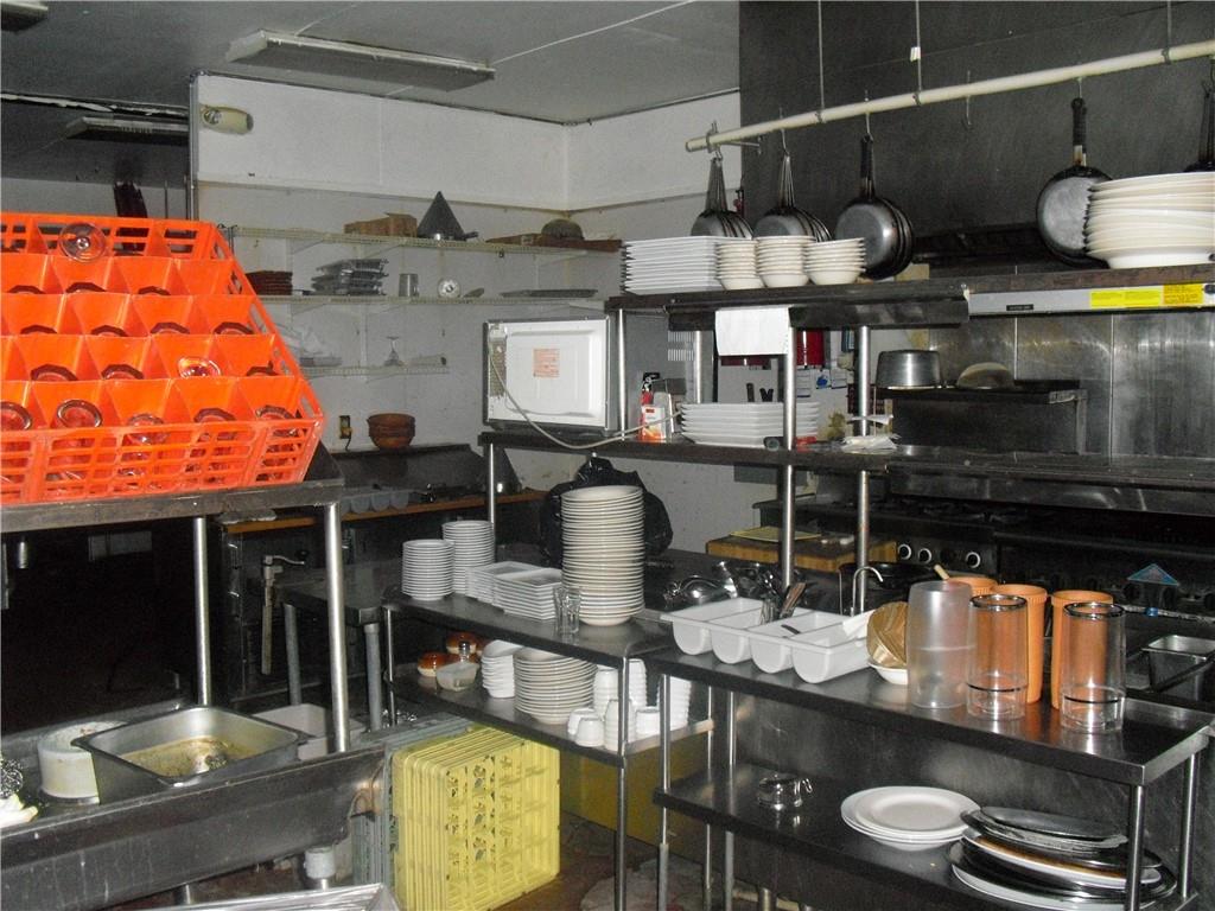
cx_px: 608
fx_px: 1264
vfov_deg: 39.7
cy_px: 456
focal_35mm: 36
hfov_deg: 51.4
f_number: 3.1
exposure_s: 1/60
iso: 800
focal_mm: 6.3
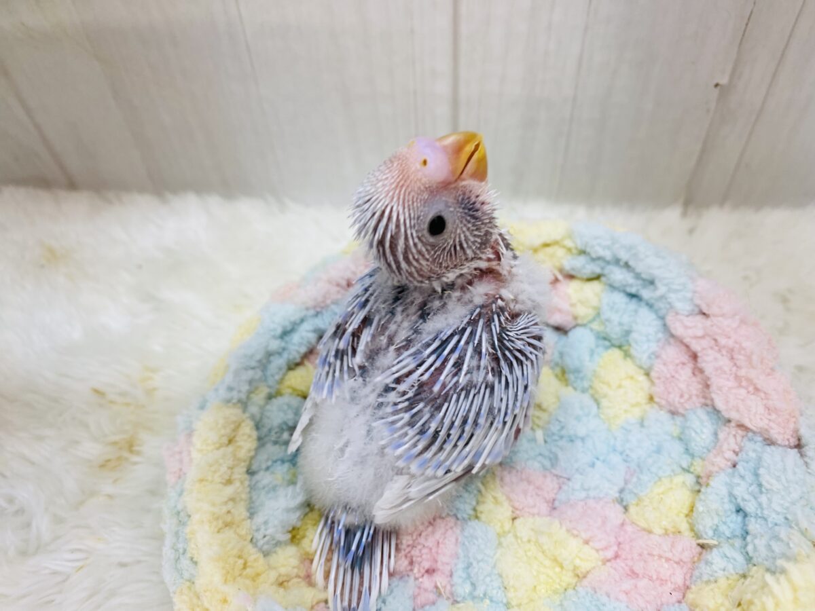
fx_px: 589
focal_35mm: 25
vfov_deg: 54.9
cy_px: 306
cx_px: 408
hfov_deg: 69.4
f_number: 1.8
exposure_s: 1/100
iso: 80
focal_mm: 4.25
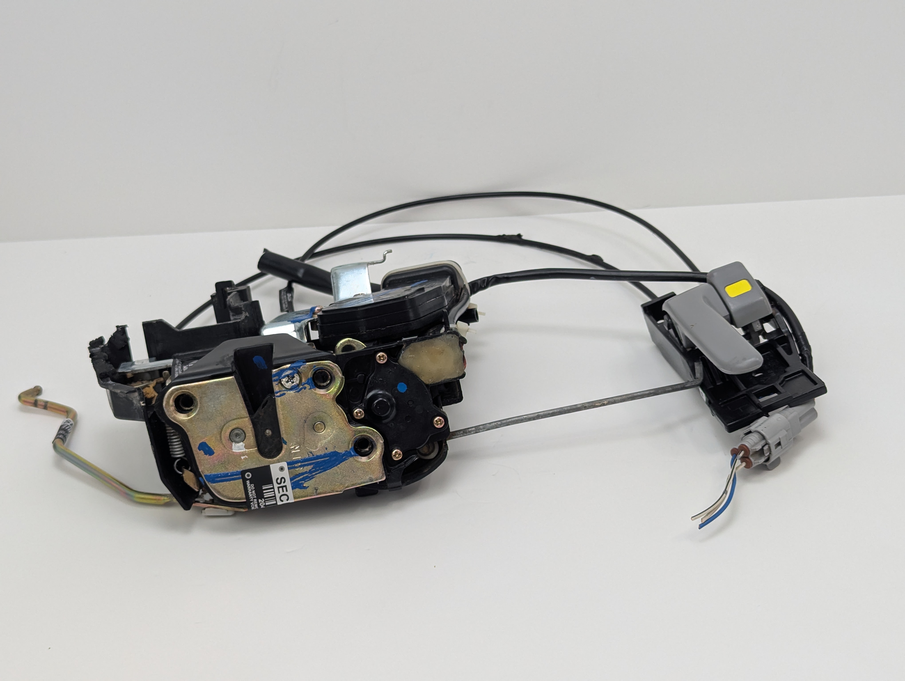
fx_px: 1257
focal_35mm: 48
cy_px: 340
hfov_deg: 39.6
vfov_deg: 30.3
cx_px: 452
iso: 110
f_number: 1.85
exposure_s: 1/175
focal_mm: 6.81
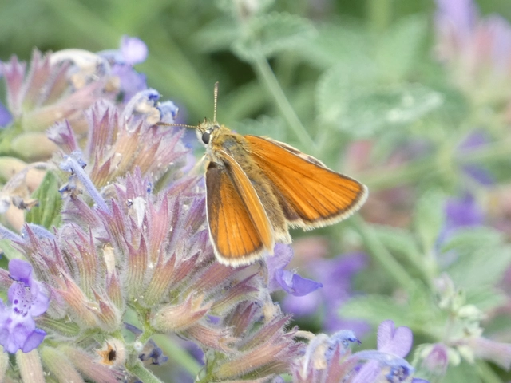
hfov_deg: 4.5
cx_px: 256
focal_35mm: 440
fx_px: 6495
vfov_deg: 3.4
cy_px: 192
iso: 160
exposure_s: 1/100
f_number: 5.6
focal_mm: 78.8
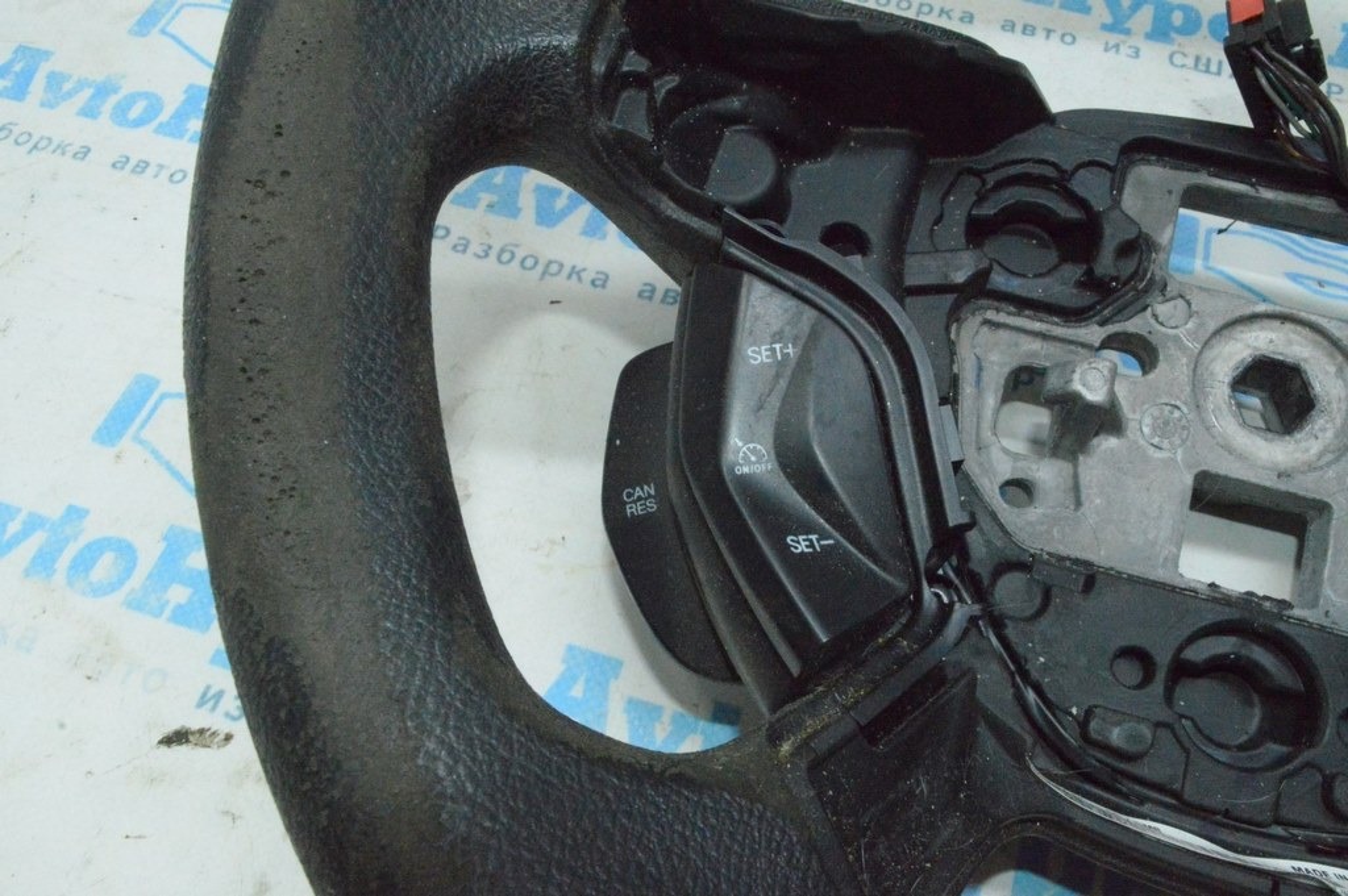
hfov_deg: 59.5
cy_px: 448
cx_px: 674
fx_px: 1179
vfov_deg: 41.6
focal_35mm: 32
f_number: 25
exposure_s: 1/60
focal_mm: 21
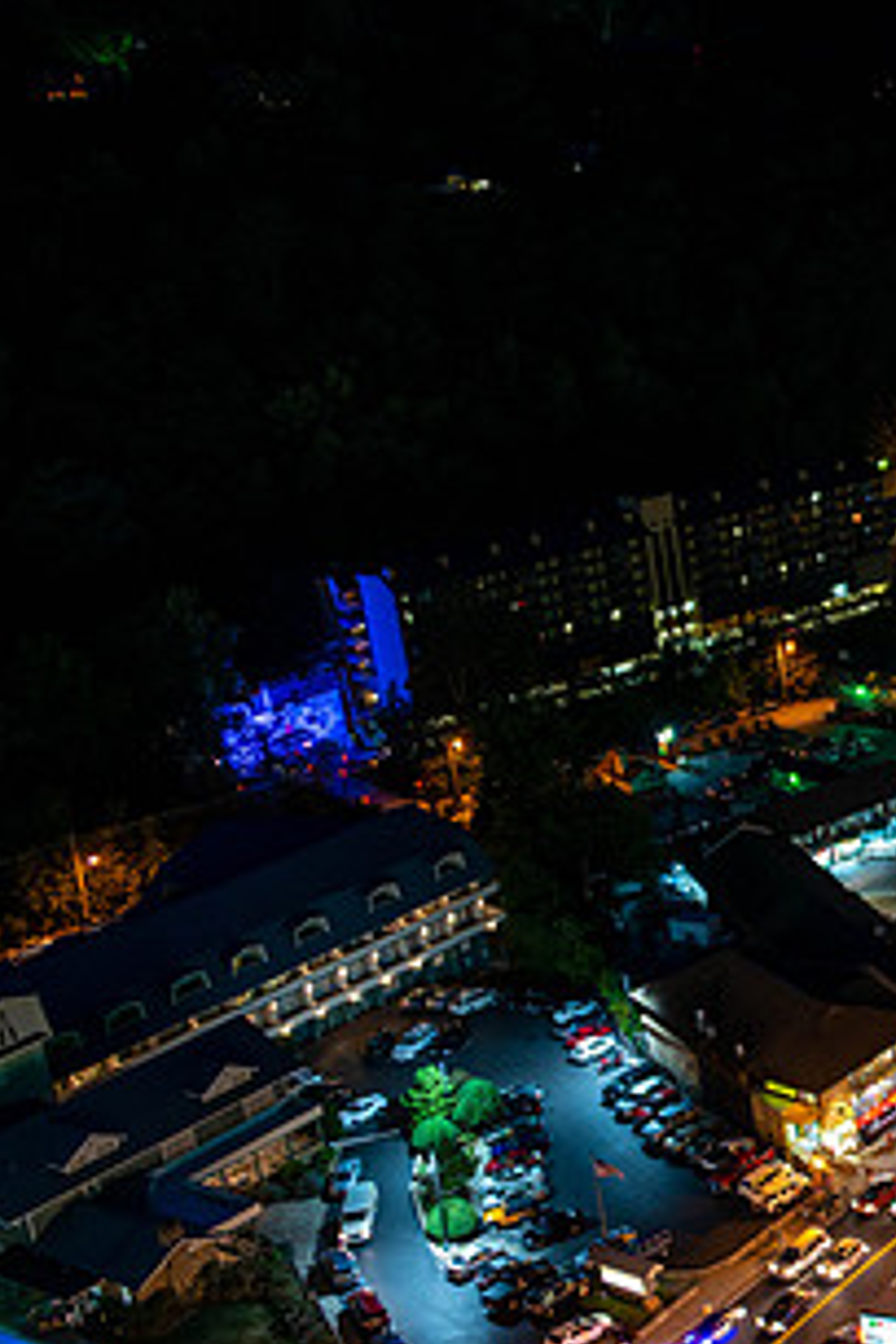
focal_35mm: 53
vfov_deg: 37.5
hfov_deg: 22.5
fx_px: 1979
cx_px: 1195
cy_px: 674
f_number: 3.5
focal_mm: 28
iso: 400
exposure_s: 1/3
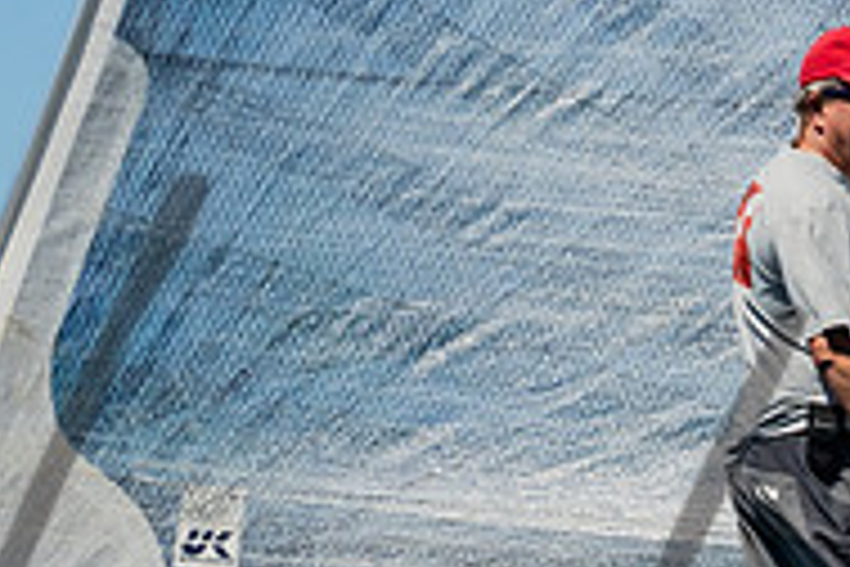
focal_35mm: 372
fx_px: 8783
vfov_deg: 3.7
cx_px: 1177
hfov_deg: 5.5
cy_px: 65
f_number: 6.3
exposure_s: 1/640
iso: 160
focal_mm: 51
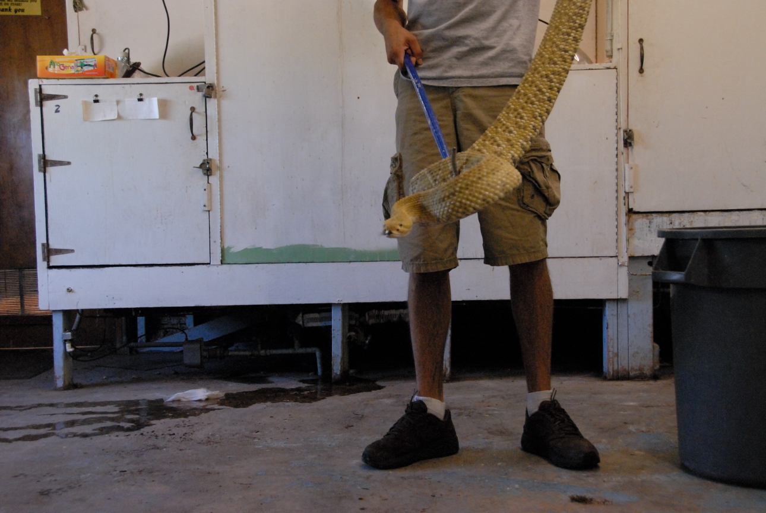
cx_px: 383
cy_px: 256
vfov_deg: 28.1
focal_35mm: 48
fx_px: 1022
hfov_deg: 41.1
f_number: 4.8
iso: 1600
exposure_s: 1/100
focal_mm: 32
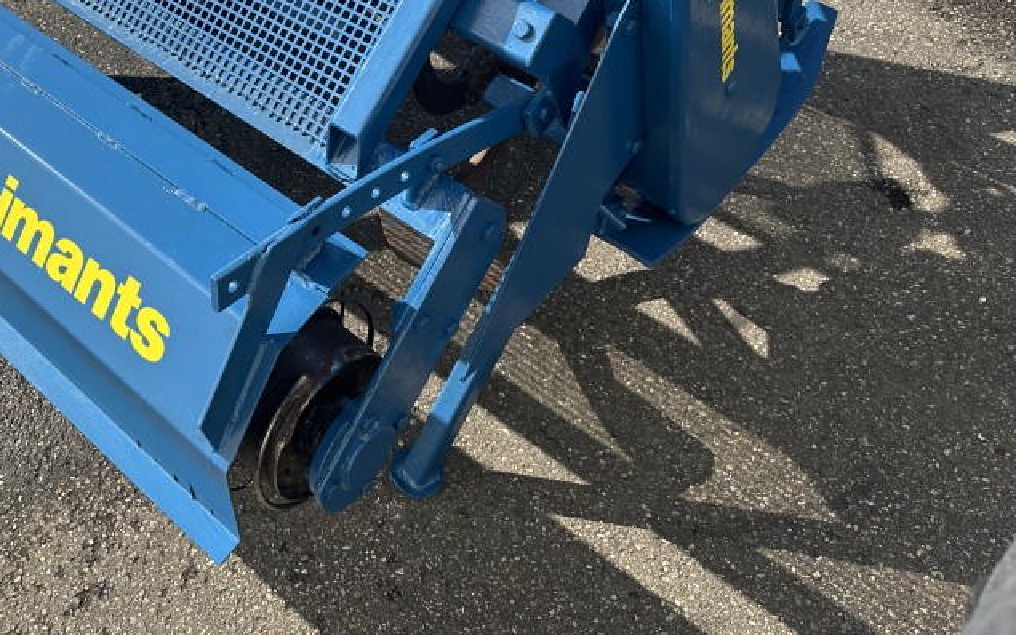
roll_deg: +10.5
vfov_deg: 29.5
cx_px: 216
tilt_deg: -39.6
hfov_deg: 45.9
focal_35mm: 41
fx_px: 1135
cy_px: 22
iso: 80
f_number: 1.78
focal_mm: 6.86
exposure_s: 1/2732
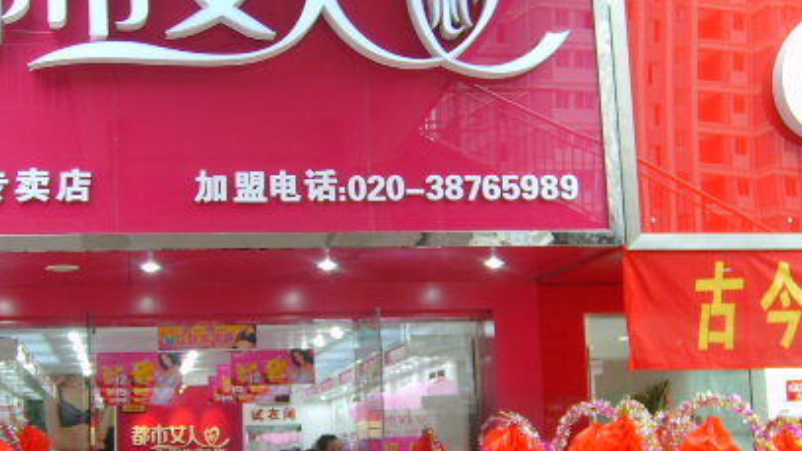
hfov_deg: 34.5
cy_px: 327
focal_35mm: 60
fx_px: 1276
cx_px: 262
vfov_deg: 19.9
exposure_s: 1/30
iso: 59
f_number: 2.8
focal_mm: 5.8
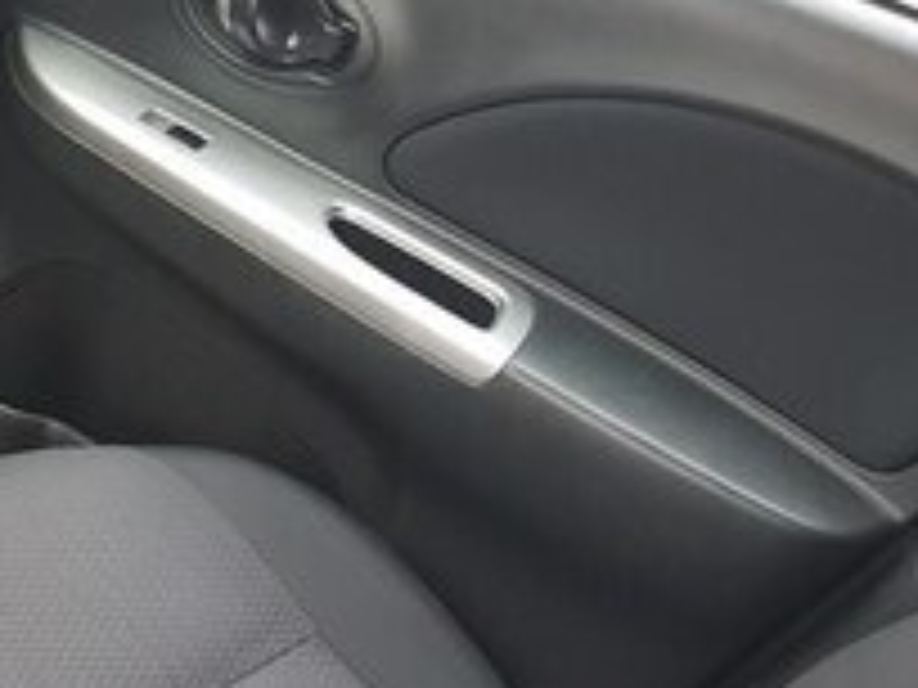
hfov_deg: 20.0
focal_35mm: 84
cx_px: -472
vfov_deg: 17.6
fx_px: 2228
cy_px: 353
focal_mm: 4.2
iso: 200
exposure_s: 1/24
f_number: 1.7
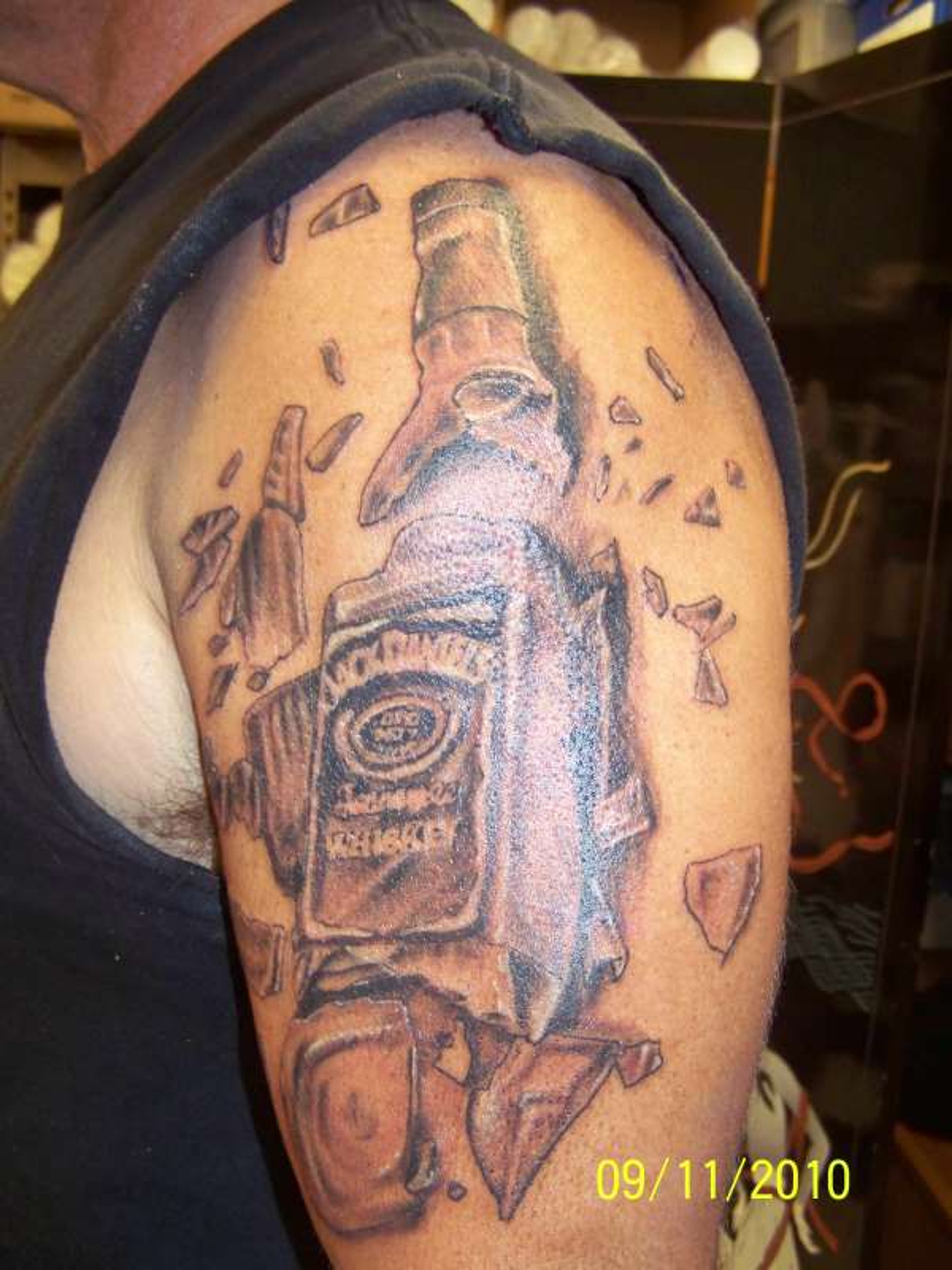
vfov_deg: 49.0
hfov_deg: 37.7
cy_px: 635
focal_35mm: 38
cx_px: 476
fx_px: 1393
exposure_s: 1/30
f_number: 2.8
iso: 200
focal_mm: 6.3
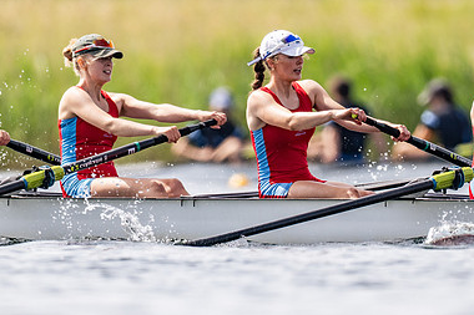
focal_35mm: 1374
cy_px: 143
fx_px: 18082
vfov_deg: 1.0
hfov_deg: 1.5
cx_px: 271
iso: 180
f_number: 4
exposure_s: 1/2500
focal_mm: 600
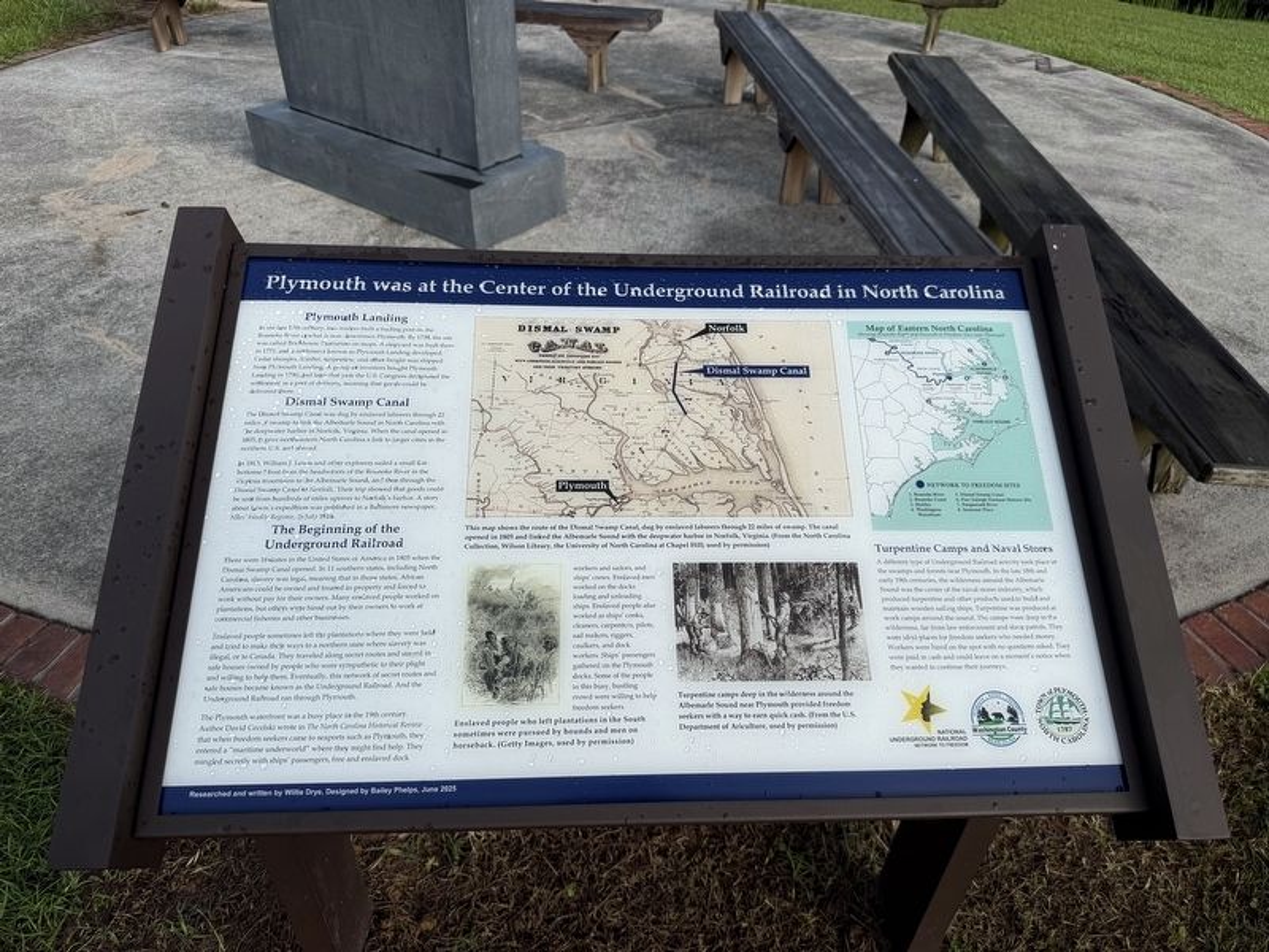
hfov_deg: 71.6
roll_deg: -1.8
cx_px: 634
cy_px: 476
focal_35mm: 24
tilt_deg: -37.8
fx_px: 880
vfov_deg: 56.8
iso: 80
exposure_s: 1/4167
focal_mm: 6.76
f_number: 1.78
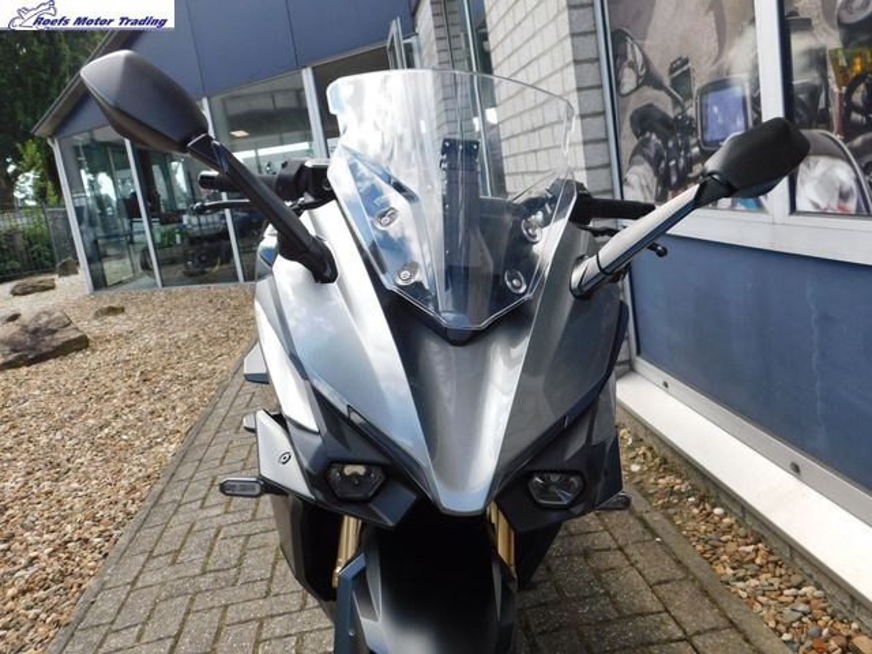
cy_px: 327
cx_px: 436
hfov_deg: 60.0
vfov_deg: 46.8
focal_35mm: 30
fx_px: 756
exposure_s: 1/400
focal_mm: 5.3
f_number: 3.2
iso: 125
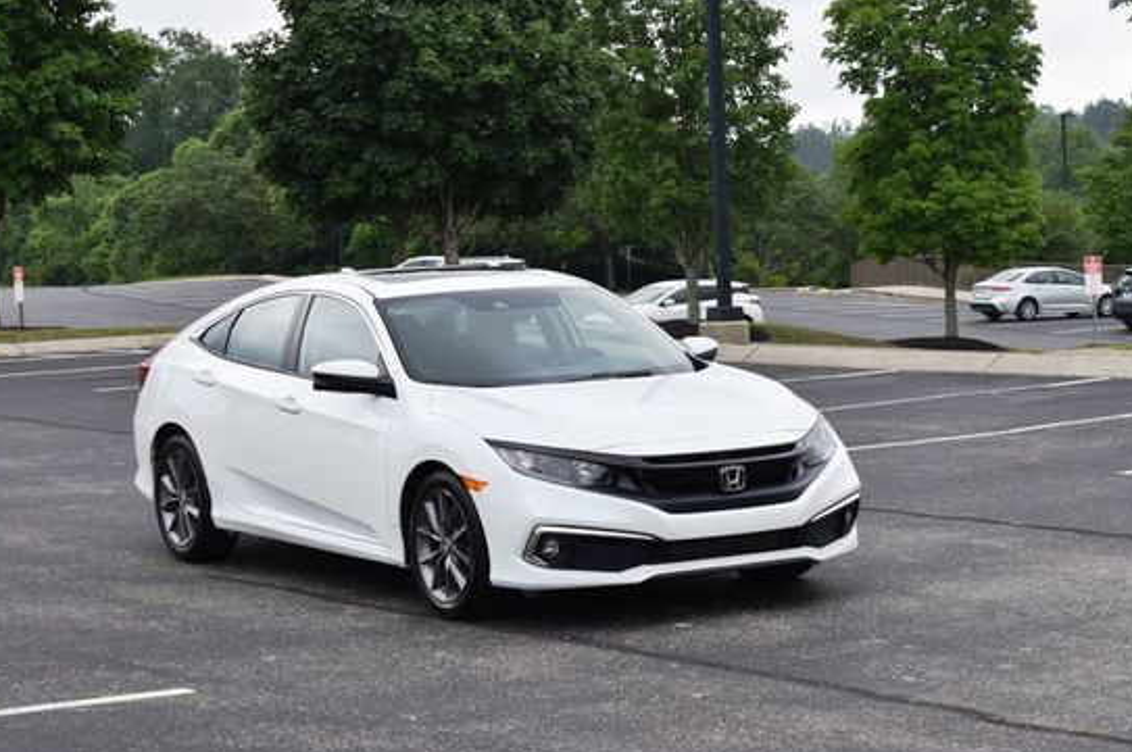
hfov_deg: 22.1
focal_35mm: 92
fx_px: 2890
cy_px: 358
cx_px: 642
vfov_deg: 14.8
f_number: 7.1
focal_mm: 52
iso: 200
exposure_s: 1/250
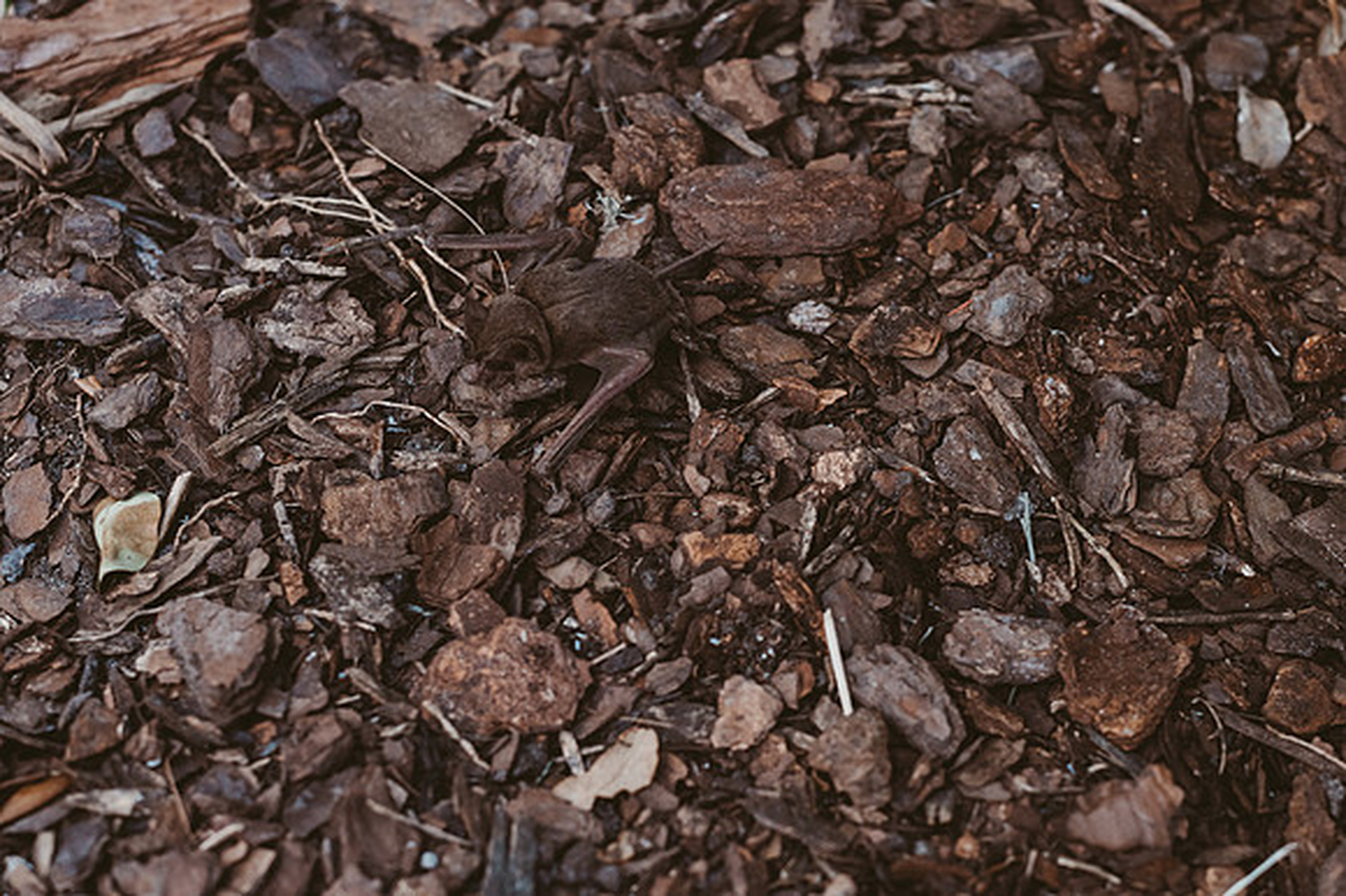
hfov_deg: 33.4
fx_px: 2242
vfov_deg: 22.6
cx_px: 673
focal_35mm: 60
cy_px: 448
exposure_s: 1/160
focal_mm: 50
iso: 200
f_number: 4.5
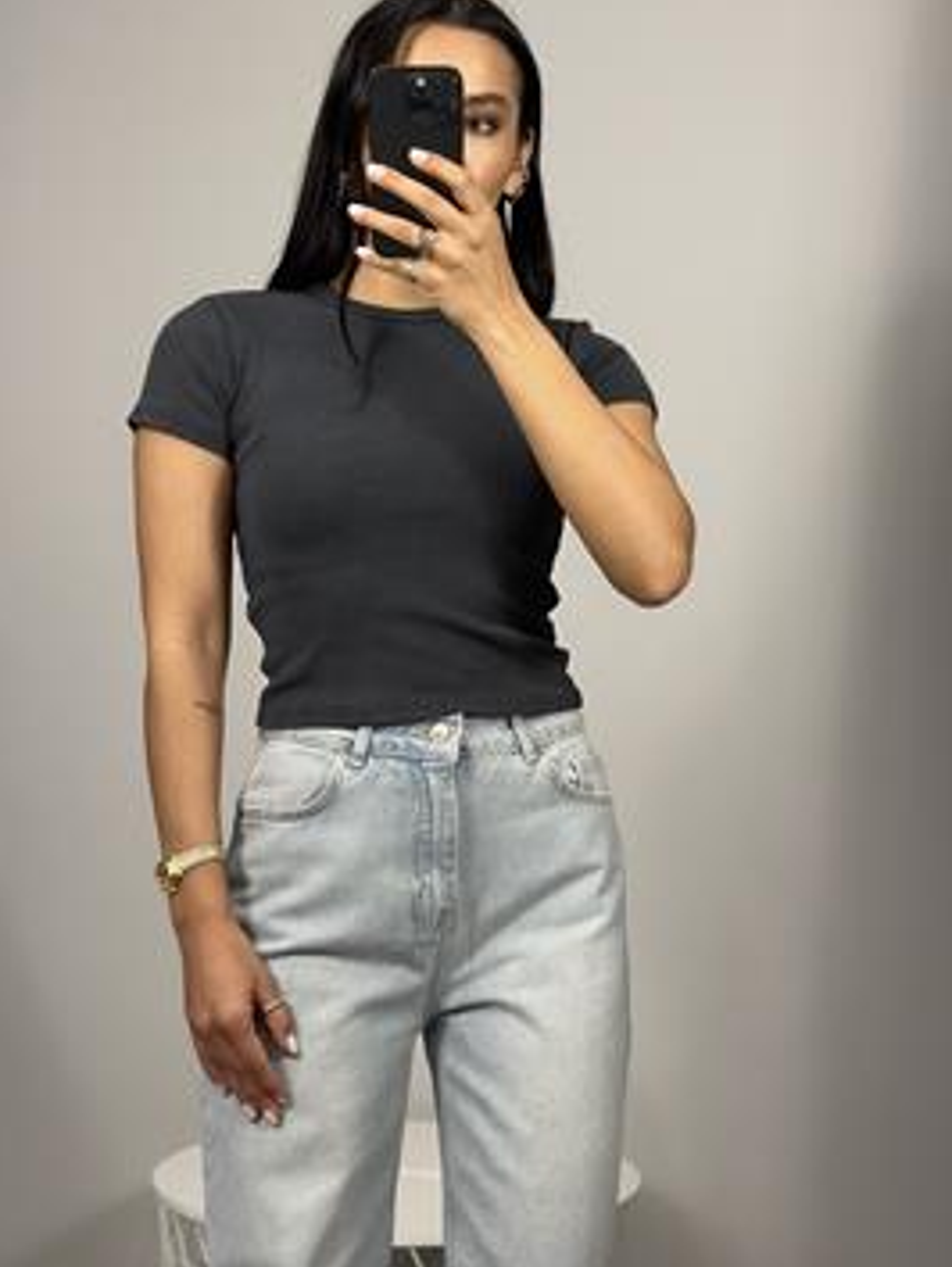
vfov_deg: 34.3
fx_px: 2051
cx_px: 480
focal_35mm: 56
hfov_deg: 26.1
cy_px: 549
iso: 100
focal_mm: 6.86
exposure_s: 1/100
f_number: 1.78
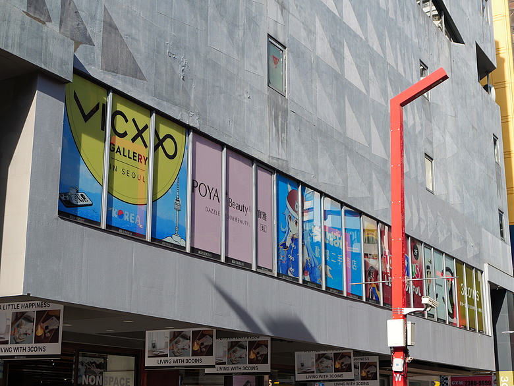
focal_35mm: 59
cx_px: 257
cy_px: 193
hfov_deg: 32.7
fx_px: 877
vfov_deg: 24.8
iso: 100
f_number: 2.8
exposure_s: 1/800
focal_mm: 26.9
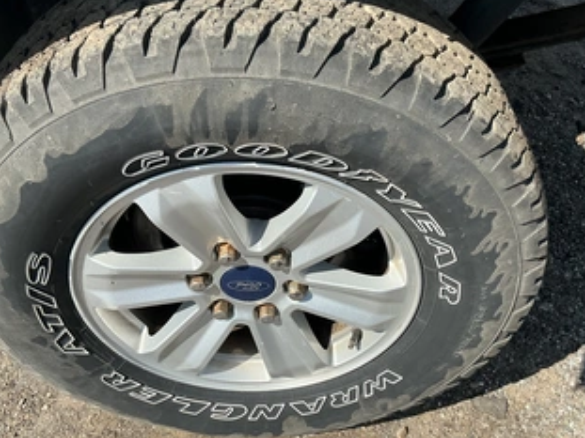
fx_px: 608
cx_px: 282
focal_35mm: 36
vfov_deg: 39.6
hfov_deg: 51.4
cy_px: 226
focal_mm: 3
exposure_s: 1/1055
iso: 25
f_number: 1.8
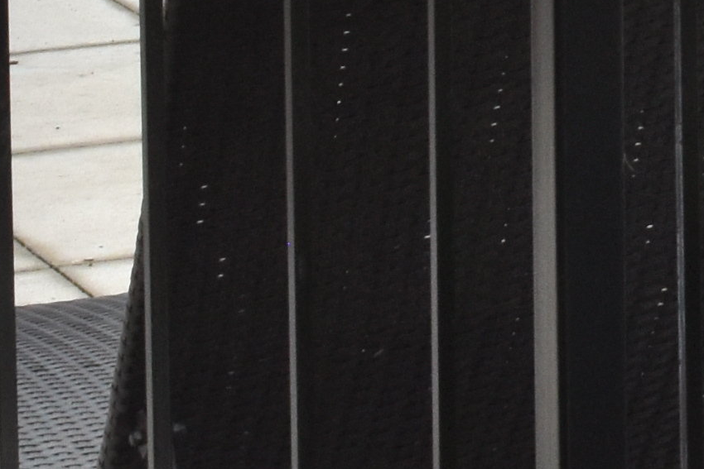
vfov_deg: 5.5
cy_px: -990
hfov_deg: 8.5
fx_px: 4557
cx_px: 1238
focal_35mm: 233
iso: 400
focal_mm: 22
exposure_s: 1/400
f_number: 11
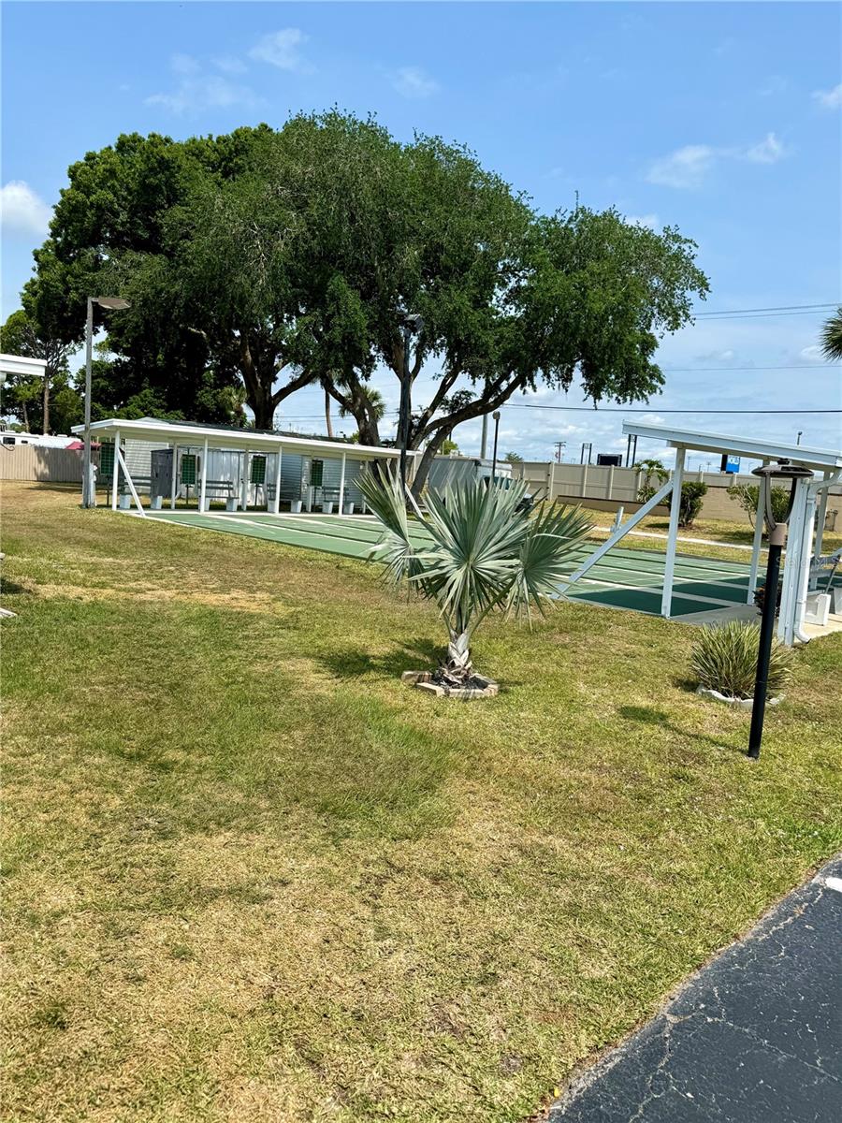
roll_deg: -3.5
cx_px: 421
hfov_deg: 56.8
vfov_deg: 71.6
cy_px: 562
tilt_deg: -7.2
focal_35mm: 24
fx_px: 778
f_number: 1.78
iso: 80
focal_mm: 6.76
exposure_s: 1/5348
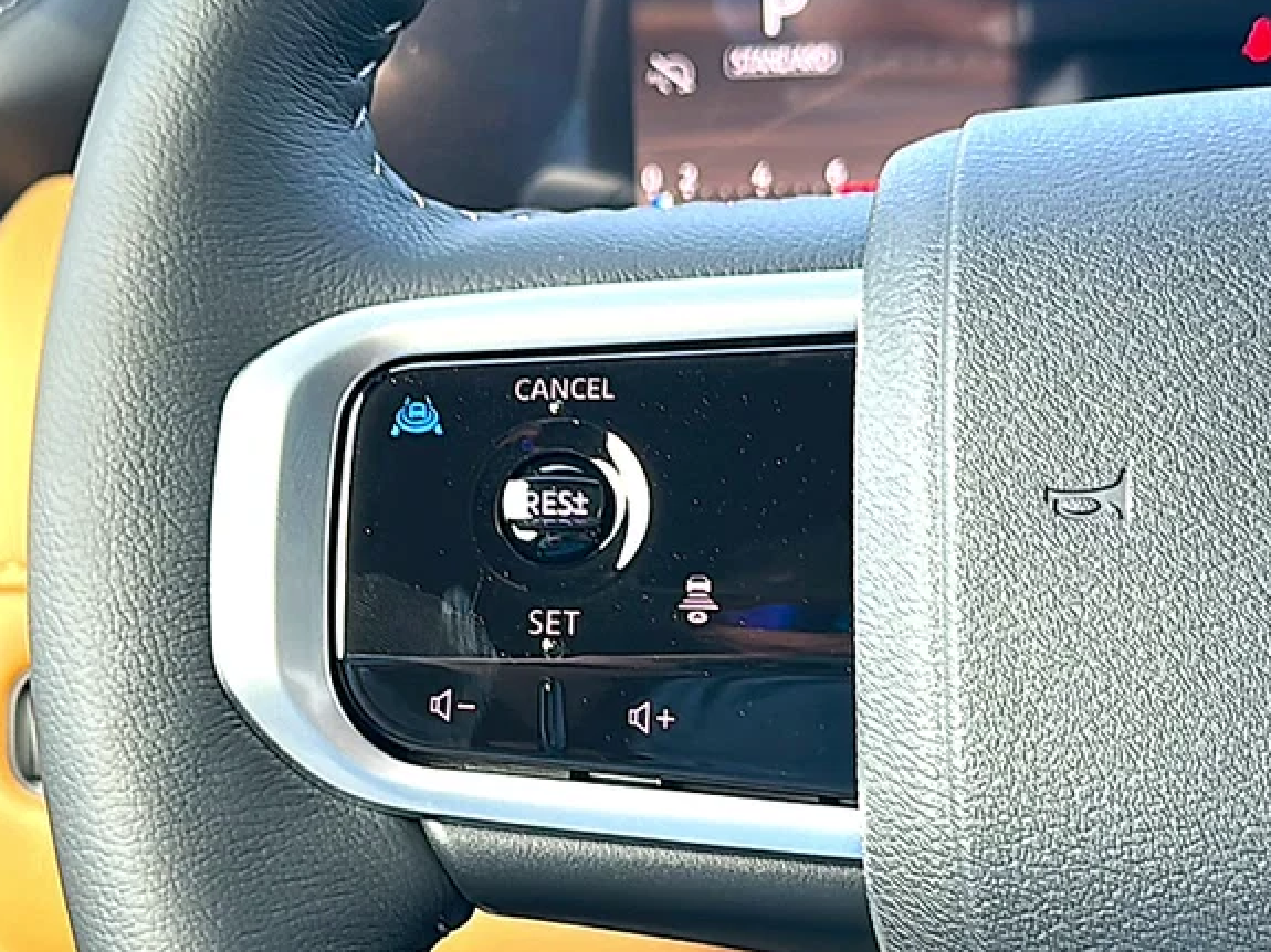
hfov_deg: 34.3
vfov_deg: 26.1
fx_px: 2056
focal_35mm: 56
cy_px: 540
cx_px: 579
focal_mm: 6.86
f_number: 1.78
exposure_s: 1/226
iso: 100
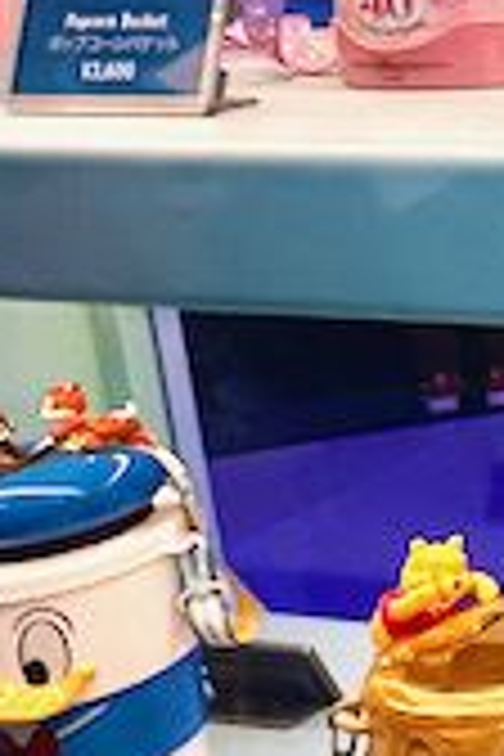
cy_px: 200
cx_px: 1206
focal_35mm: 65
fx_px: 1365
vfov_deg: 30.5
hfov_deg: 14.2
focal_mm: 2.22
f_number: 2.2
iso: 320
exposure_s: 1/100
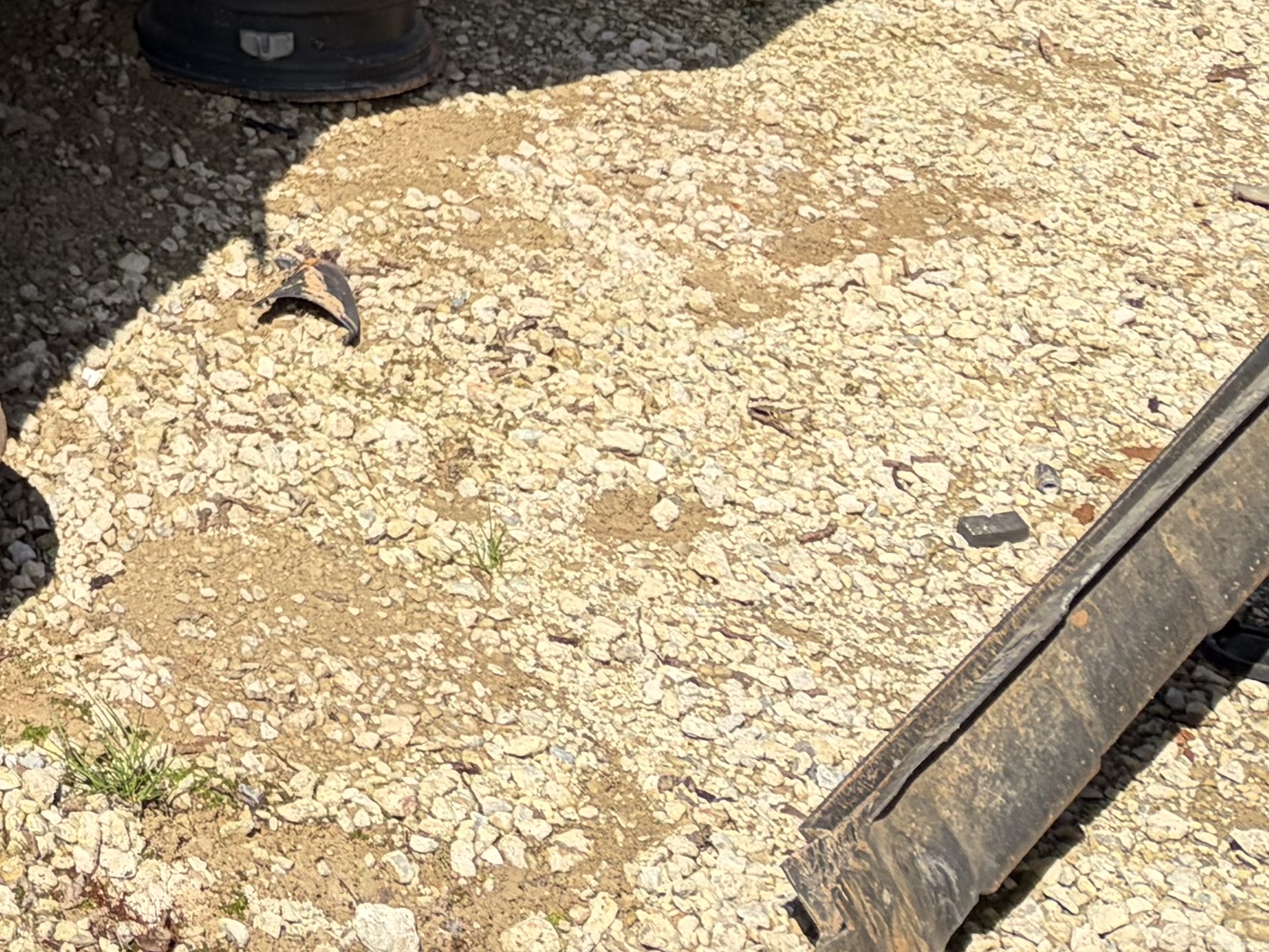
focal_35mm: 91
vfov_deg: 14.5
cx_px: -820
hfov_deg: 18.2
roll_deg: -4.4
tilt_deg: -5.8
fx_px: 3336
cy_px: -712
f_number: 1.6
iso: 50
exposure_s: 1/2865
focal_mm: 5.96
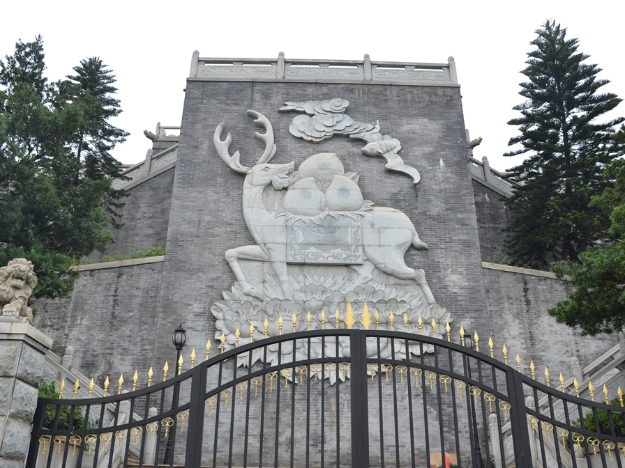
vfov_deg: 41.2
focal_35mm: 35
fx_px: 624
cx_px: 302
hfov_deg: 53.2
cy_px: 234
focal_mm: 21
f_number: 8
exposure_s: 1/250
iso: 200
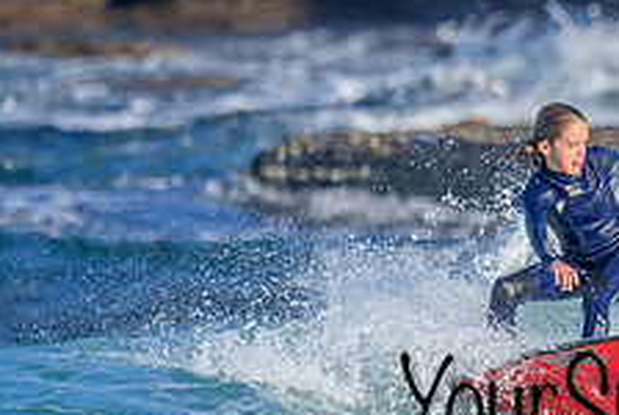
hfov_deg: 0.7
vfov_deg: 0.5
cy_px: 270
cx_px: 765
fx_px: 48878
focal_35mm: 2839
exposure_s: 1/2000
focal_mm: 800
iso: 400
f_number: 6.3
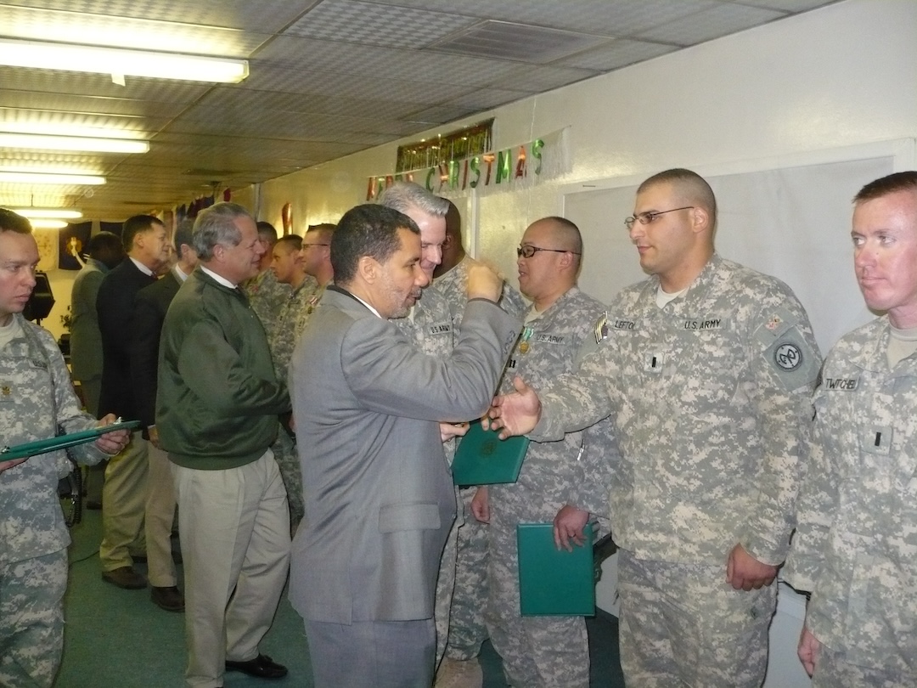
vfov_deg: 36.0
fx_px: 1060
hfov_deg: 46.8
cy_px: 344
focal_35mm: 40
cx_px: 458
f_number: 3
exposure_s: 1/30
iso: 400
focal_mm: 6.6
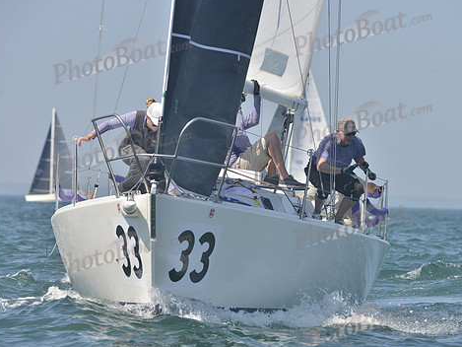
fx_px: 3177
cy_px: 187
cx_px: 243
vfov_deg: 6.2
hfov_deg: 8.3
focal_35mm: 238
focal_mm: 200
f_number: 6.3
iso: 280
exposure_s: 1/1000
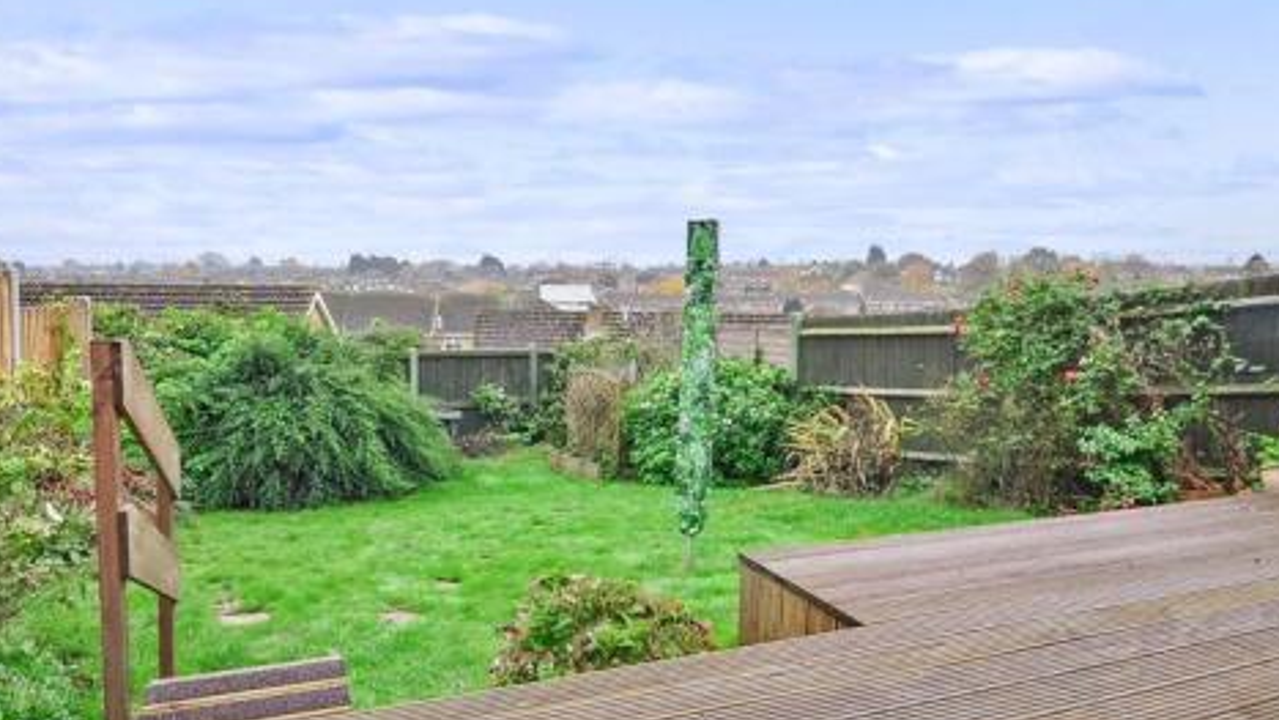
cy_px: 339
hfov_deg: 80.5
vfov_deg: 51.5
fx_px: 746
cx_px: 529
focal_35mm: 22
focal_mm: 10
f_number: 5
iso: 200
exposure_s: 1/125
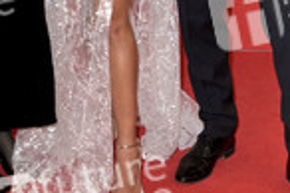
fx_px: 990
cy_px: -96
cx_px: 129
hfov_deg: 16.7
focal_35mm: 123
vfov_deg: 10.7
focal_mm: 45
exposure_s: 1/250
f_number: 6.3
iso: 400
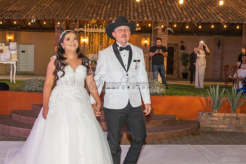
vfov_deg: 24.0
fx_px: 384
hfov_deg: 35.3
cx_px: 93
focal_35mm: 56
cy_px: 106
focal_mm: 28
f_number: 4
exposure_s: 1/160
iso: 2000
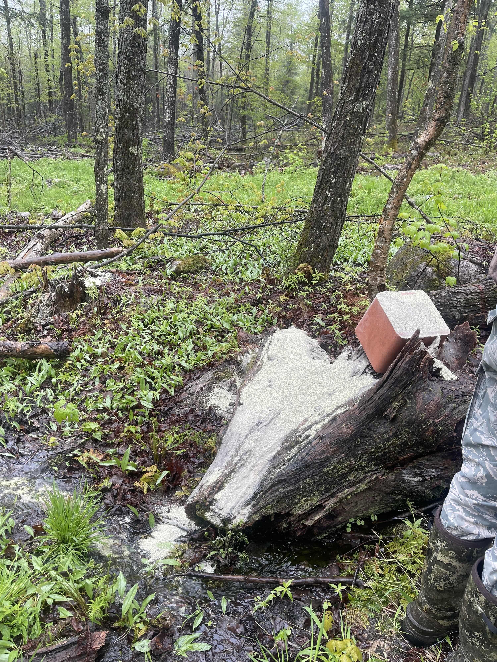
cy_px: 331
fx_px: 479
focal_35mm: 25
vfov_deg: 69.4
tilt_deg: -24.5
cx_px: 248
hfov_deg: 54.9
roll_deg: -5.2
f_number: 1.6
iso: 40
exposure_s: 1/121
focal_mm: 5.1
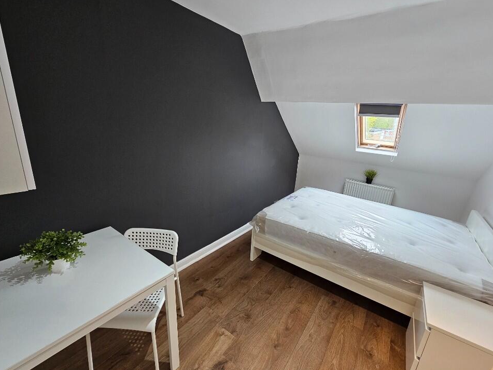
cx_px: 260
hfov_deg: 102.0
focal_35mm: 14
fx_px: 199
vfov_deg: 85.7
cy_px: 185
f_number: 2.2
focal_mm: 2.2
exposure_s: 1/50
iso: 160
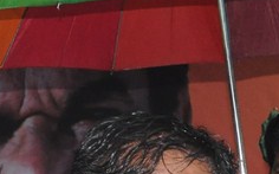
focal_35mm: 298
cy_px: 355
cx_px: 539
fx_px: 2265
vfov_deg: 4.3
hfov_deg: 6.8
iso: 1250
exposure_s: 1/125
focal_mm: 45
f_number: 11
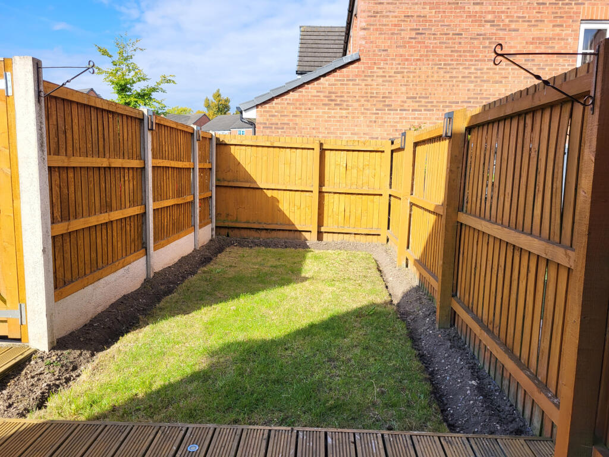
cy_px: 228
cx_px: 304
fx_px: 457
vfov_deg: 53.1
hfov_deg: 67.3
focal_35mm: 26
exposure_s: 1/1255
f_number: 1.8
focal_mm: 5.4
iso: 40
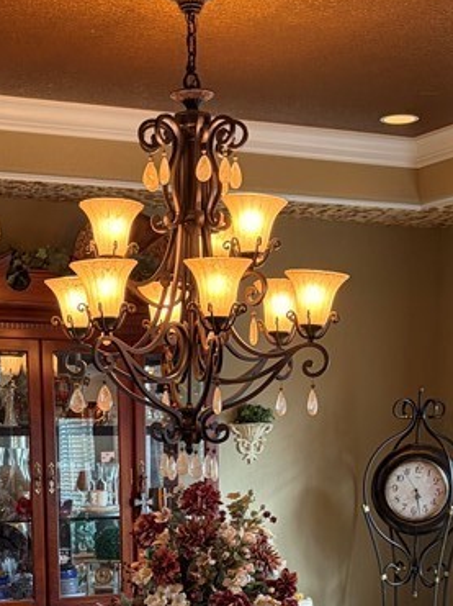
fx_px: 1258
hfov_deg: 20.4
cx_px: 195
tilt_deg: -8.9
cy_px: 621
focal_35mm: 72
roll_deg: -0.2
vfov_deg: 25.6
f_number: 1.6
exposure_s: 1/60
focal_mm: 5.96
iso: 125
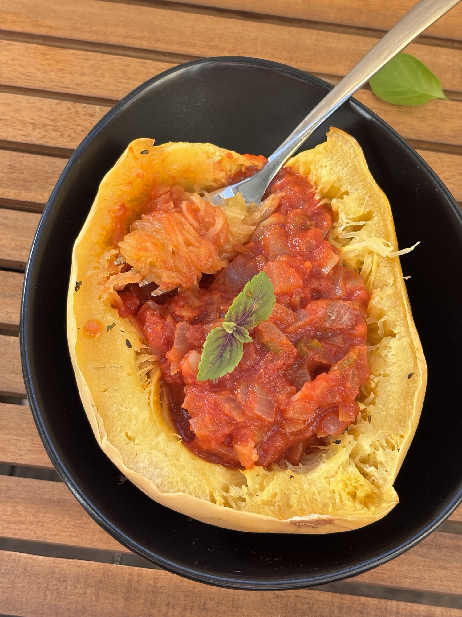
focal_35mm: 52
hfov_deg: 28.0
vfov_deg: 36.8
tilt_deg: -69.0
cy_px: 308
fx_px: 925
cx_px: 231
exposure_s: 1/347
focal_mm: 5.96
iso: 32
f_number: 1.6
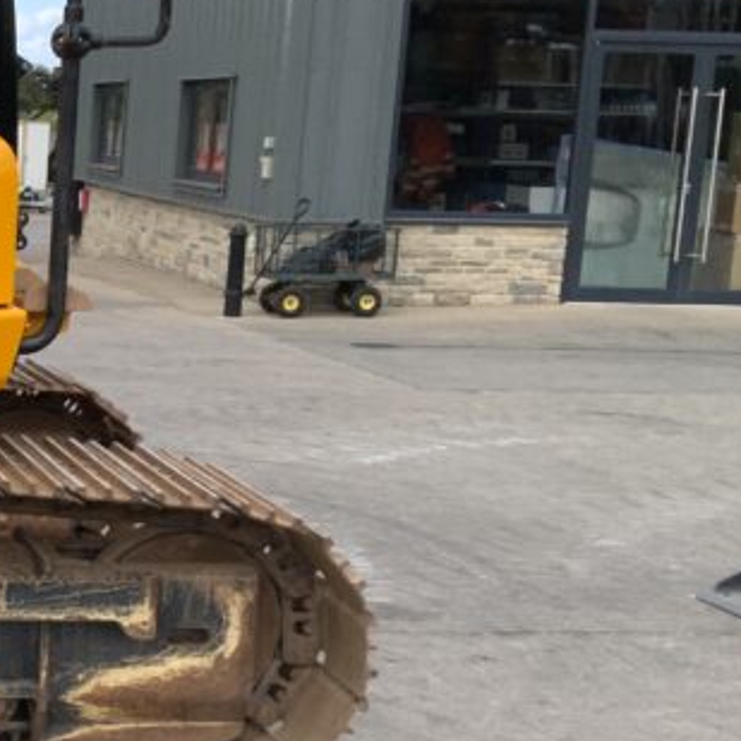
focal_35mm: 85
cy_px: 540
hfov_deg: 18.5
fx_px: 2059
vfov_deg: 20.3
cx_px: -302
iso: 16
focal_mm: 3
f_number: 1.8
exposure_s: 1/962
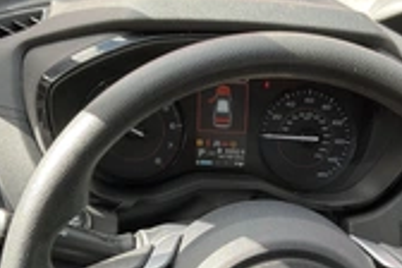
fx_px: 804
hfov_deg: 27.9
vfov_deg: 18.3
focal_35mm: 72
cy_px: 285
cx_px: 258
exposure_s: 1/122
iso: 25
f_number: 1.8
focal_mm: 3
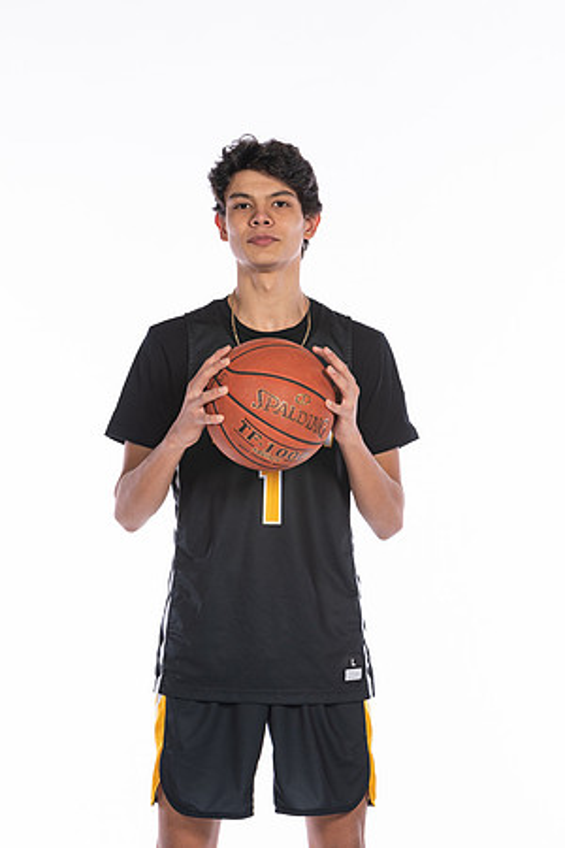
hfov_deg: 6.8
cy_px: 424
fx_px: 4767
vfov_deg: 10.2
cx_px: 282
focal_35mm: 202
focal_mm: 135
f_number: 5.6
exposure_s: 1/100
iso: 100
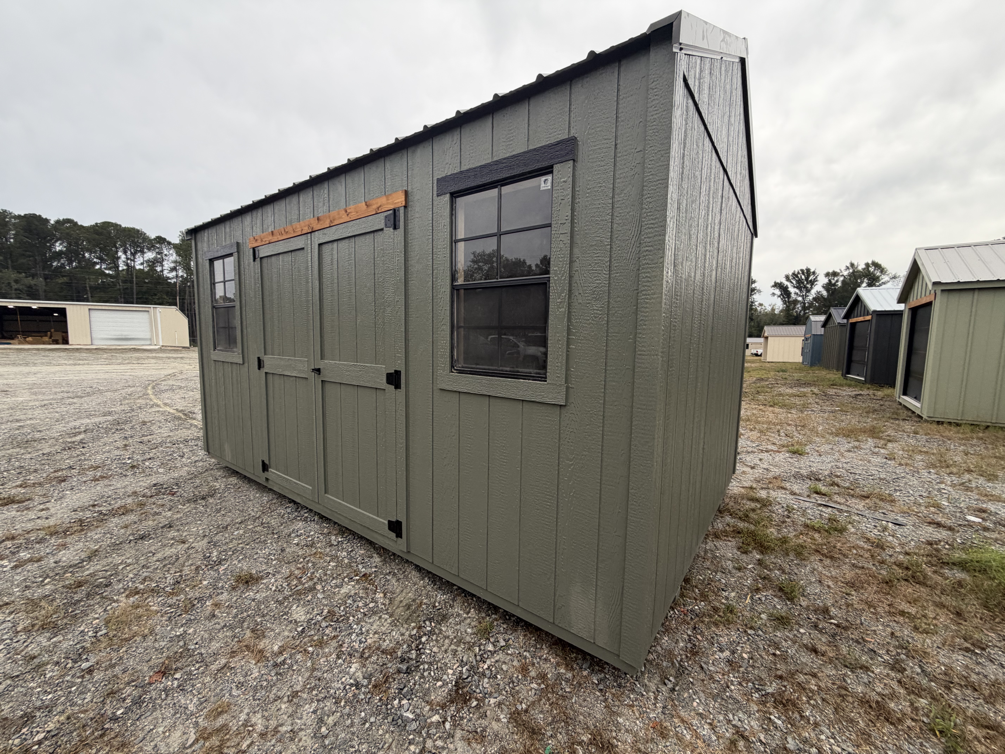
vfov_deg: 85.7
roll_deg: +0.4
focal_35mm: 14
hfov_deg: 102.1
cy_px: 377
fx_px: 406
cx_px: 502
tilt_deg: -4.3
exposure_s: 1/121
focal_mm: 2.22
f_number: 2.2
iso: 80
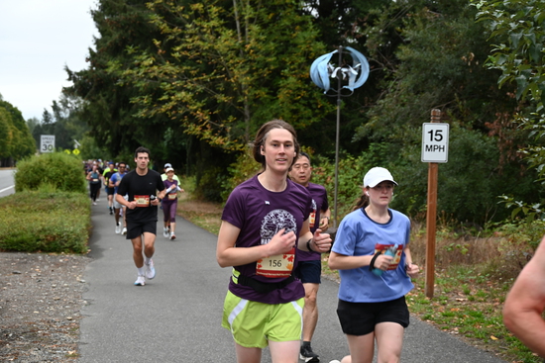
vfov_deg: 19.5
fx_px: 1060
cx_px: 272
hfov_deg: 28.8
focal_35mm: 70
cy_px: 182
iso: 500
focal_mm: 70
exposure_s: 1/125
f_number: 6
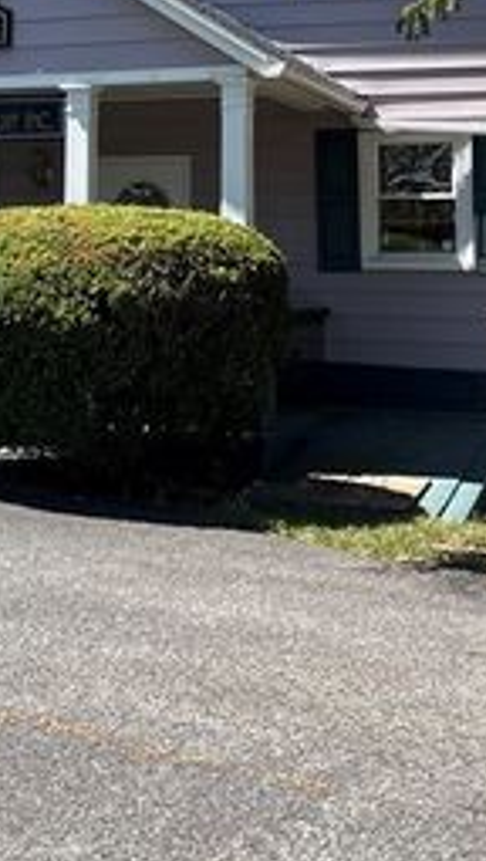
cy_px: 106
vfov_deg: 27.6
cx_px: 17
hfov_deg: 16.1
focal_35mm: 74
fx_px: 1690
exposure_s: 1/1799
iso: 50
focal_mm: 5.96
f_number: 1.6
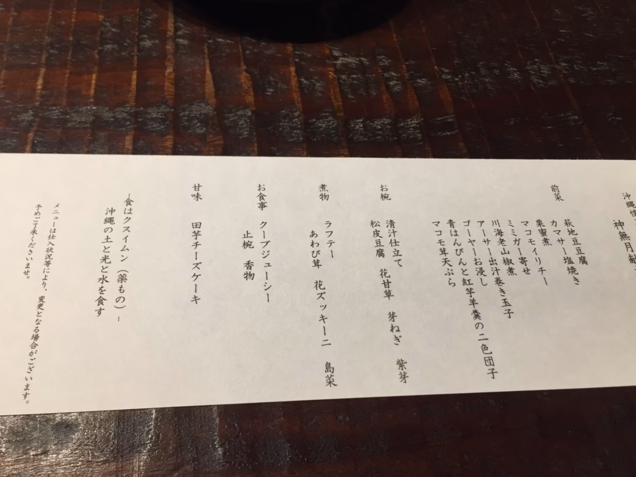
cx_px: 316
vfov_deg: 44.2
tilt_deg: -58.7
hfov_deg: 56.8
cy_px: 247
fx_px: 588
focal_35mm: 32
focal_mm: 4.15
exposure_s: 1/30
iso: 64
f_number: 2.2
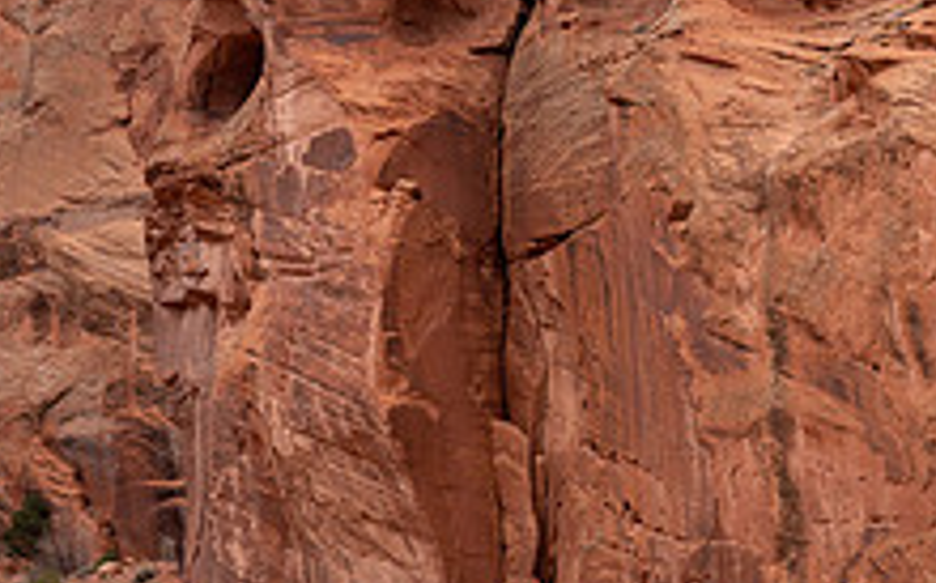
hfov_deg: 12.2
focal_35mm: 172
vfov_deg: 7.6
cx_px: 523
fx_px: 4383
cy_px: 38
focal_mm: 64
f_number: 4
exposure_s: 1/2000
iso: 400
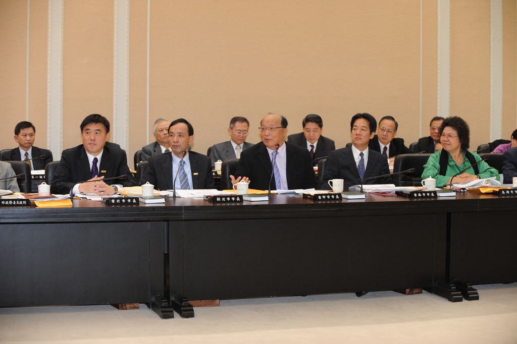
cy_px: 172
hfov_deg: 25.4
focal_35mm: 80
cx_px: 258
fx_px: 1148
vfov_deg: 17.1
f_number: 3.5
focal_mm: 80
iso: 1600
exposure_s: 1/160
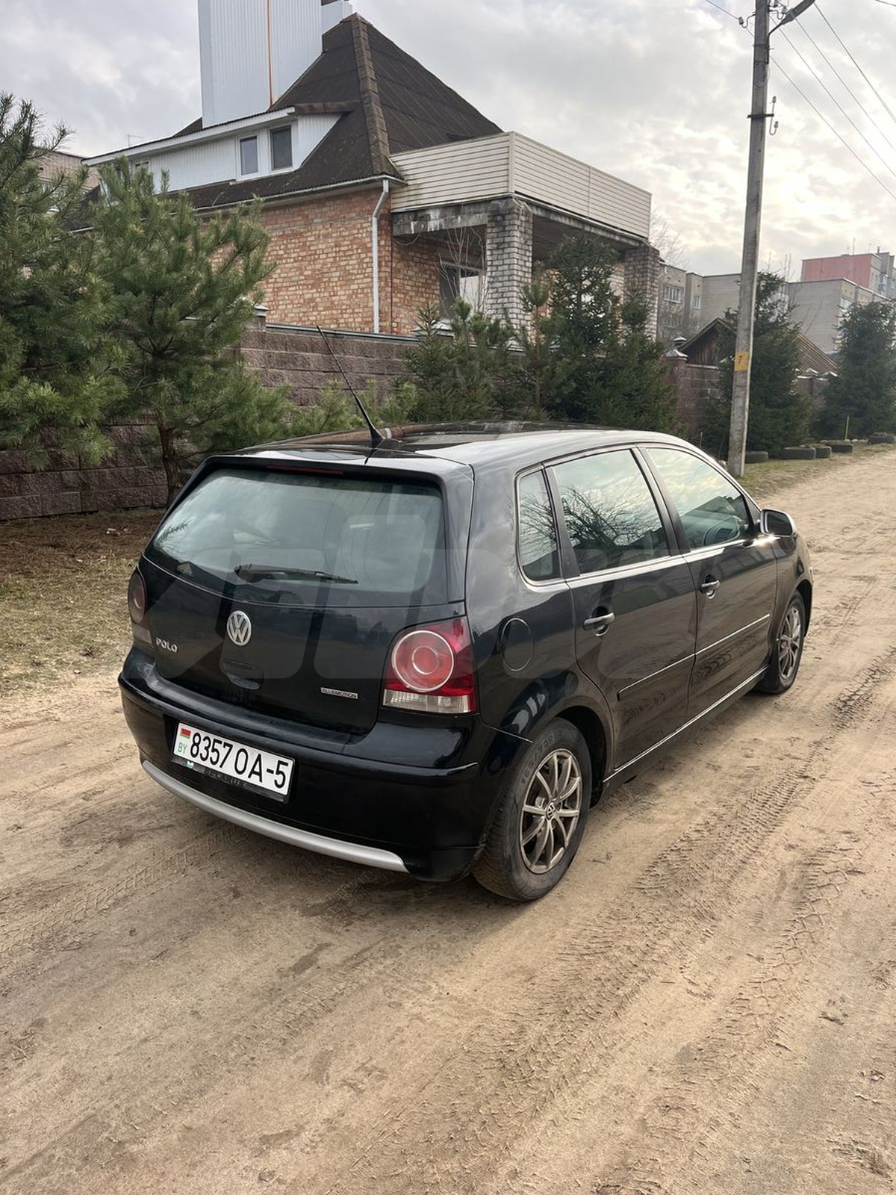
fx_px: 897
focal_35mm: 26
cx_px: 448
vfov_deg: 67.3
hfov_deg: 53.1
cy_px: 598
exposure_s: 1/452
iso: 50
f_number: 1.6
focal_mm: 5.1
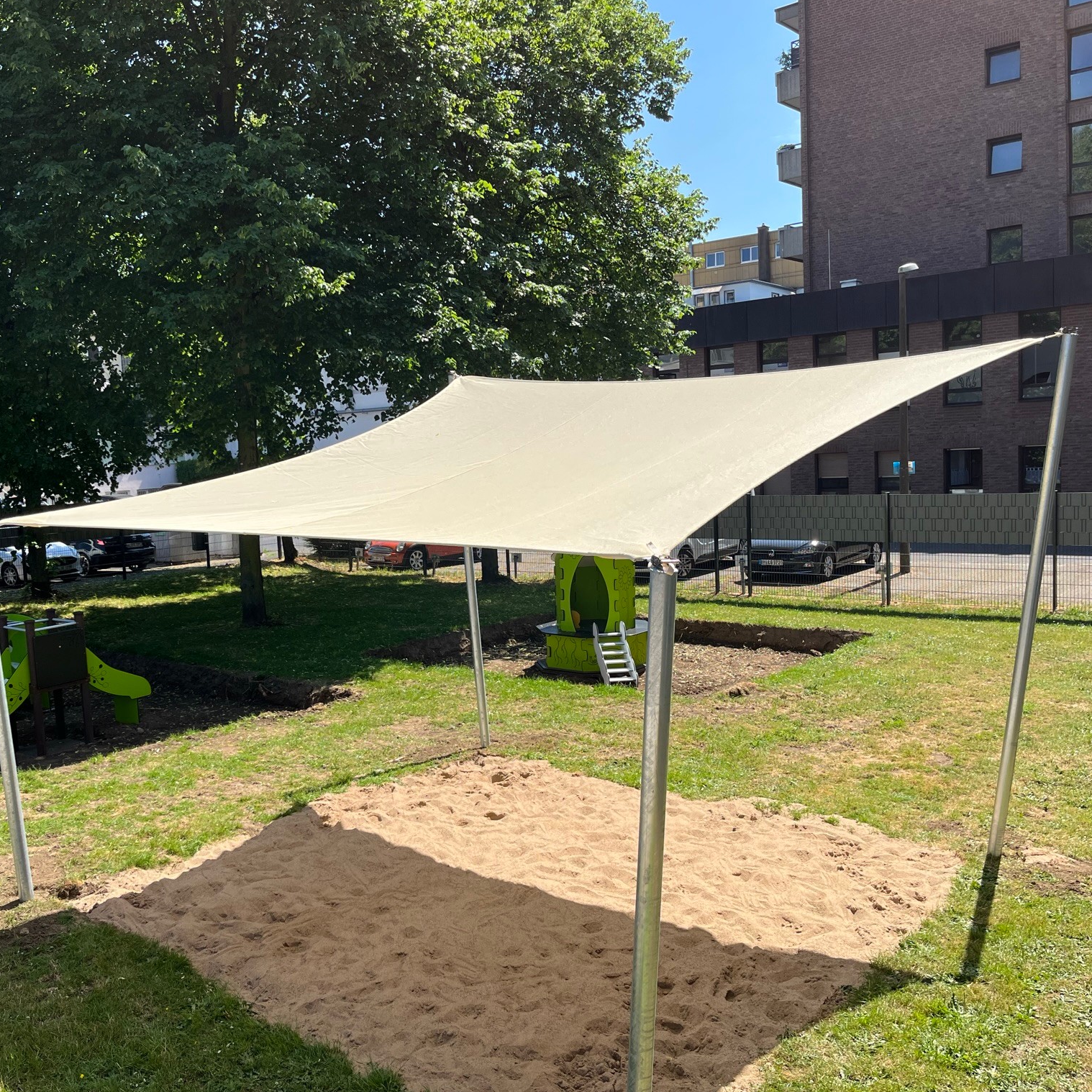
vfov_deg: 52.5
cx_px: 468
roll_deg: +4.2
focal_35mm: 31
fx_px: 1106
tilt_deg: -5.8
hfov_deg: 52.3
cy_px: 545
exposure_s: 1/2571
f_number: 1.6
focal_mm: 5.1
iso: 50
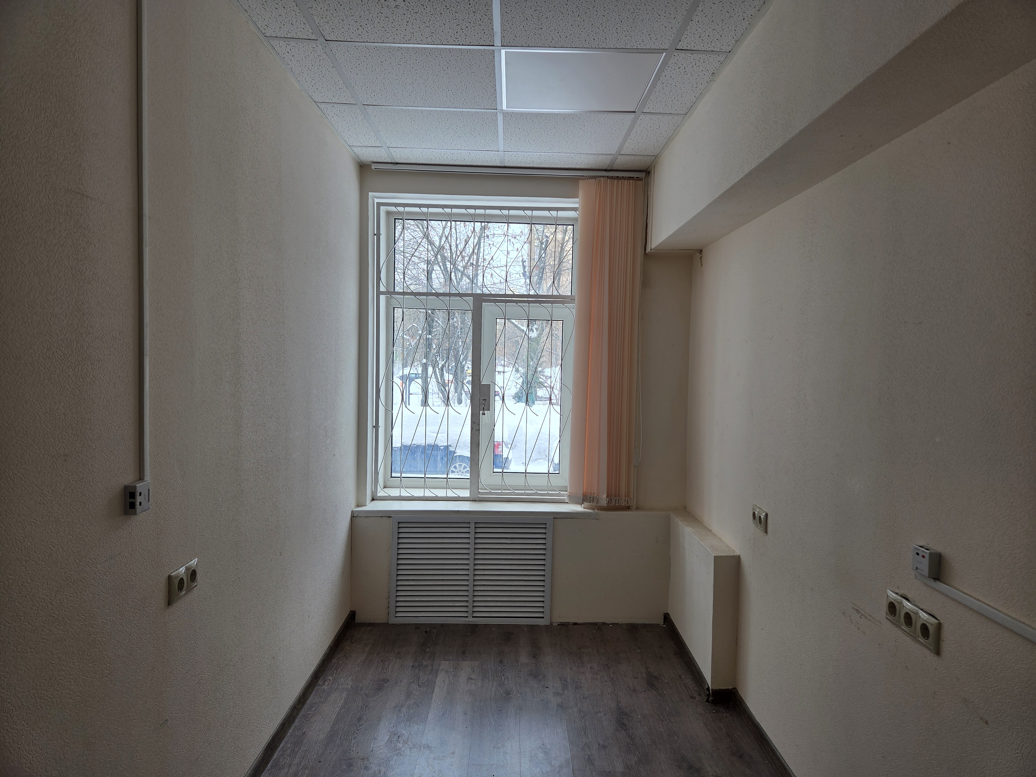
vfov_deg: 58.9
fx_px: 688
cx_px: 518
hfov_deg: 73.9
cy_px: 388
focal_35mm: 23
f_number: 1.8
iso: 40
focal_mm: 5.4
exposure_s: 1/180
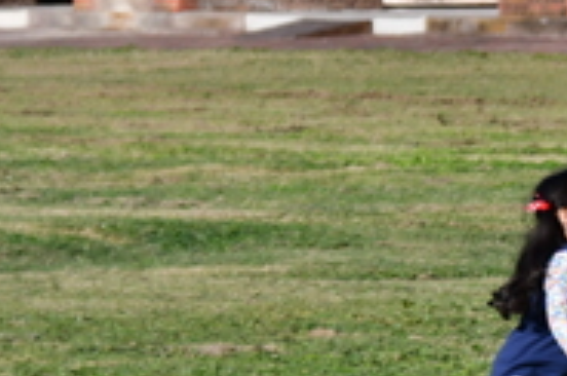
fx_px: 14873
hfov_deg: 2.2
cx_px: 524
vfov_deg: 1.4
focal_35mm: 946
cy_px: 239
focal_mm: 155
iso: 200
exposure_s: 1/500
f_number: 6.3
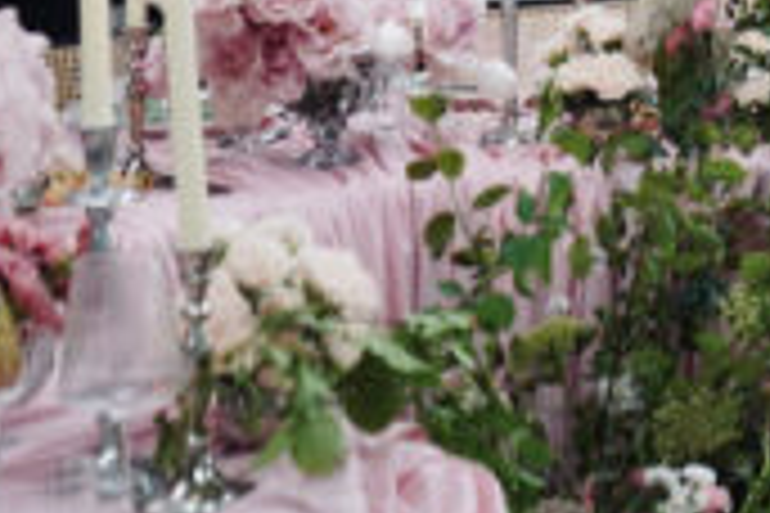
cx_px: 1000
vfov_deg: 10.9
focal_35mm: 119
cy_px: -333
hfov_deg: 16.3
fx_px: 2545
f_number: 4
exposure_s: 1/160
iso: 1000
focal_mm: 34
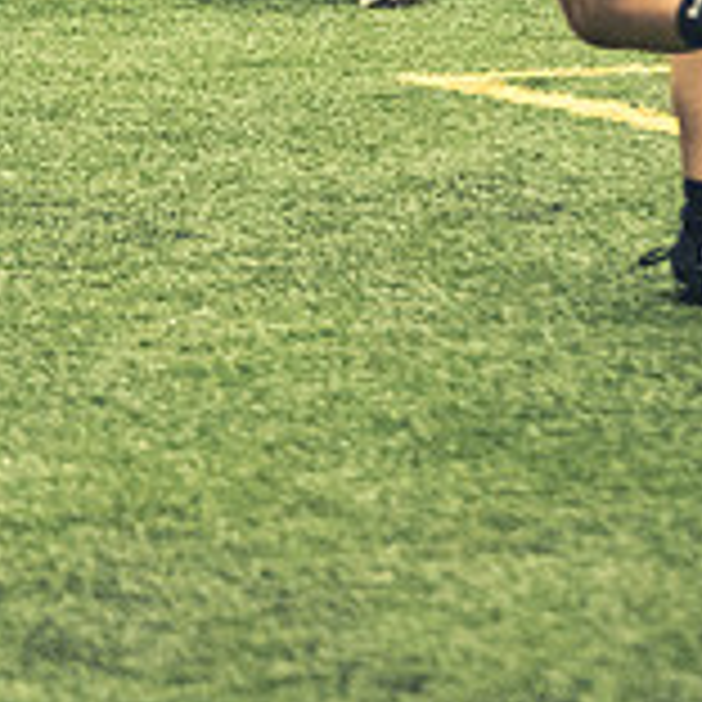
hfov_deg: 3.6
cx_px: -104
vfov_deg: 3.6
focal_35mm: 484
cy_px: 36
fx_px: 11105
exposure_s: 1/500
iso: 12800
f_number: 2.8
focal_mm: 102
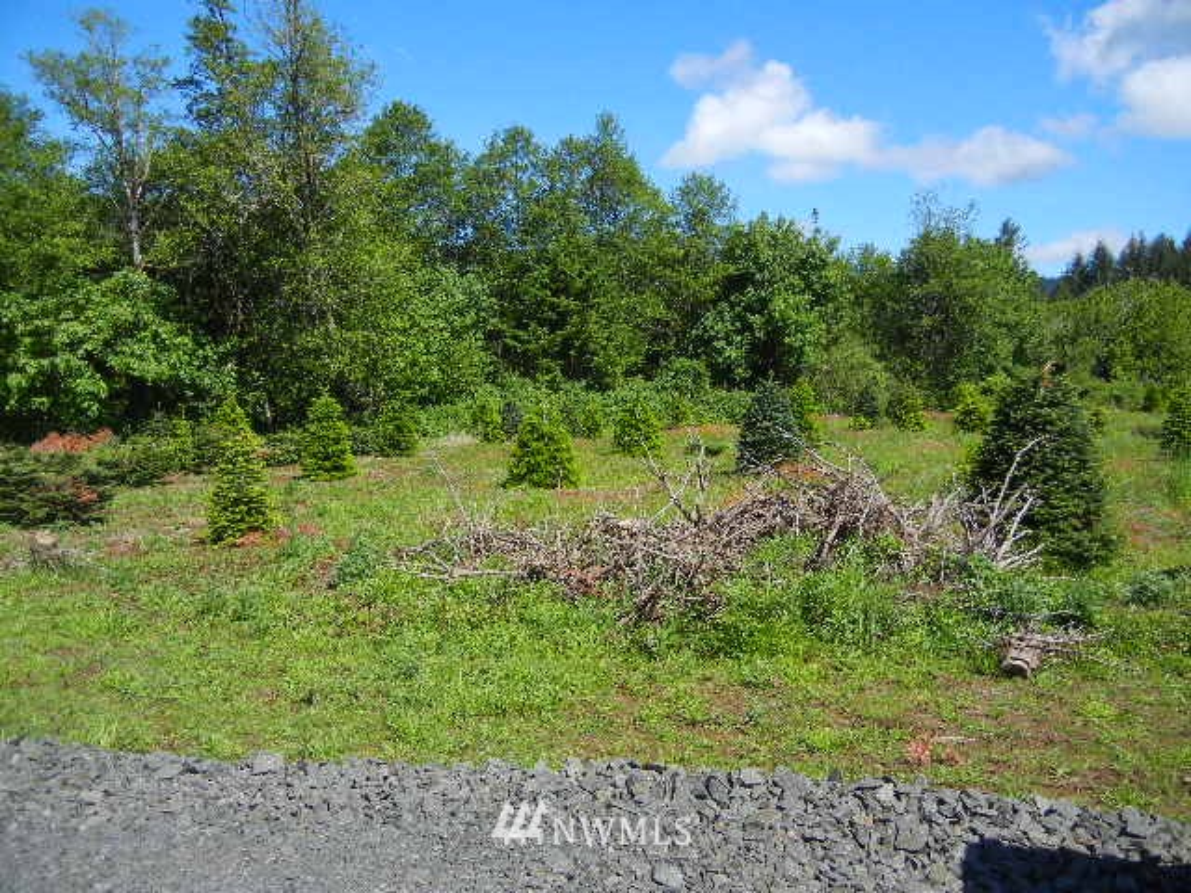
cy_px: 446
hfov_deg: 60.0
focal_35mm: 30
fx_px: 1032
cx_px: 596
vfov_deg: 46.8
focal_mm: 5.4
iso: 160
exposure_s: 1/364
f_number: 7
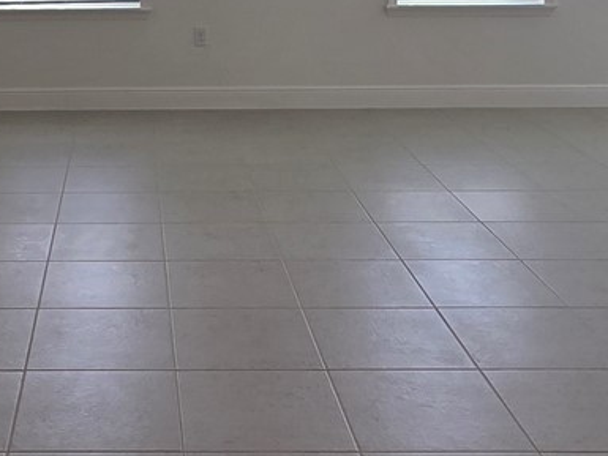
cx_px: 128
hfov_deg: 34.5
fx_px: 949
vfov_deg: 26.6
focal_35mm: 54
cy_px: 96
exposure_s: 1/142
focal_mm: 2.2
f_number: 2.2
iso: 50
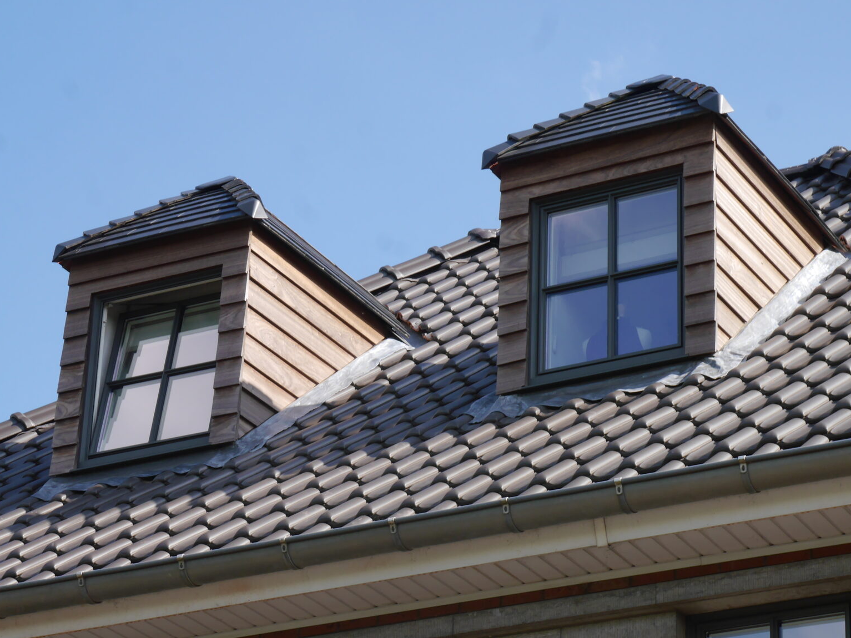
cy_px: 332
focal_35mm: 119
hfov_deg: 16.5
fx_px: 2926
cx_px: 428
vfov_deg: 12.5
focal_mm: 57
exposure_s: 1/125
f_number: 14
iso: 320
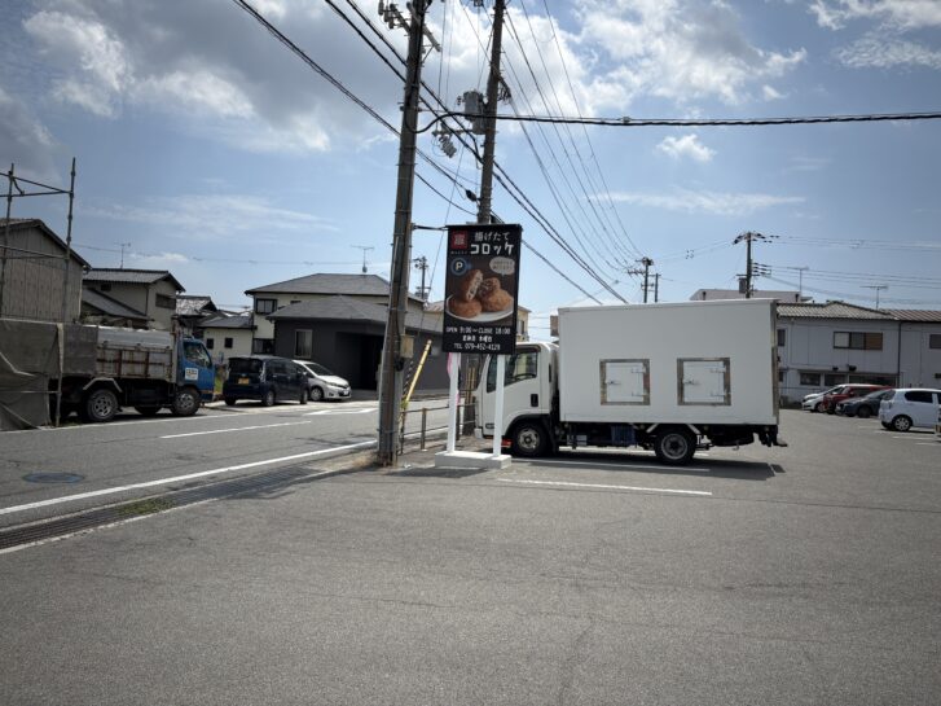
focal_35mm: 26
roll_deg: -2.7
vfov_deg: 53.0
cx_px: 470
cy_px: 353
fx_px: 707
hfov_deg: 67.3
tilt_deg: +2.3
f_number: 1.6
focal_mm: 5.96
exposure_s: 1/6329
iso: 50
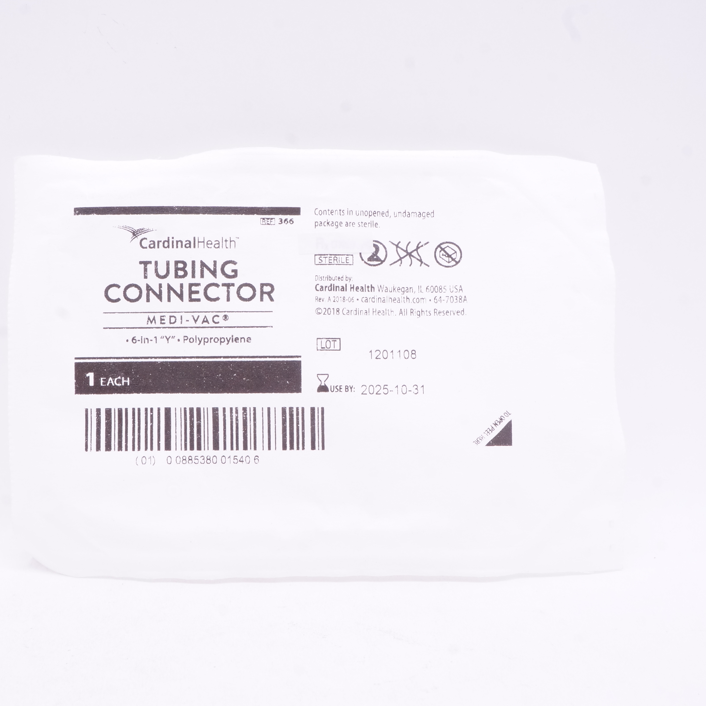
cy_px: 351
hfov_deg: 29.5
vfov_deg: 29.6
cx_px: 313
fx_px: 1338
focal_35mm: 58
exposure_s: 1/15
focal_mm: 30
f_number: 16
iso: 800
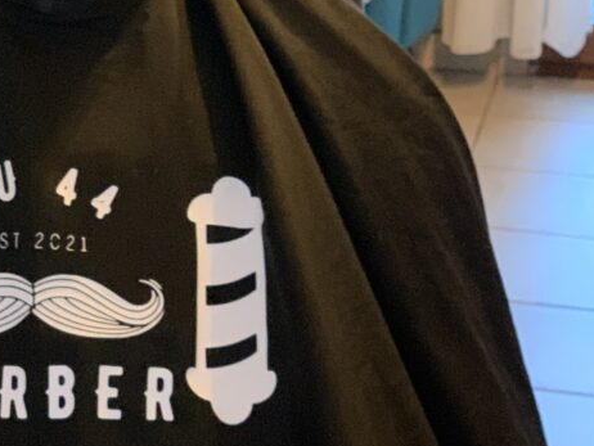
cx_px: 107
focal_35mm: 90
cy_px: 213
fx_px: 1545
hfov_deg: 21.5
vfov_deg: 16.4
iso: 500
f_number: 2.4
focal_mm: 6
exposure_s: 1/33
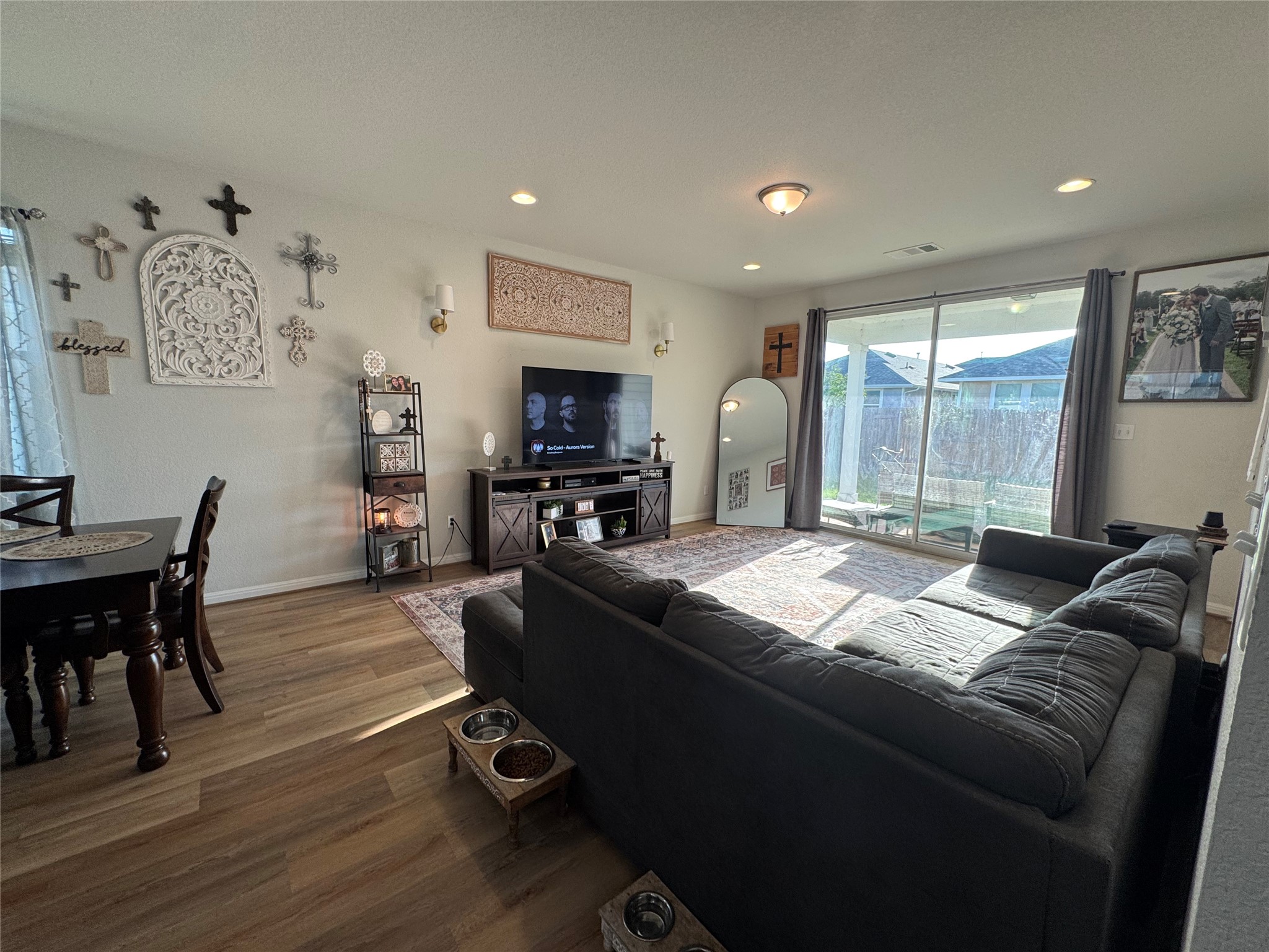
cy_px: 476
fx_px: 513
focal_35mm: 14
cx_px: 634
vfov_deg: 85.7
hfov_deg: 102.1
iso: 80
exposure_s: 1/120
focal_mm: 2.22
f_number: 2.2
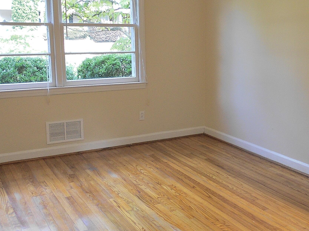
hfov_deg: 39.5
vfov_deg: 30.8
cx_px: 228
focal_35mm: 47
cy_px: 92
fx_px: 420
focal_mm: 4.6
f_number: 3.2
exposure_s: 1/30
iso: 100
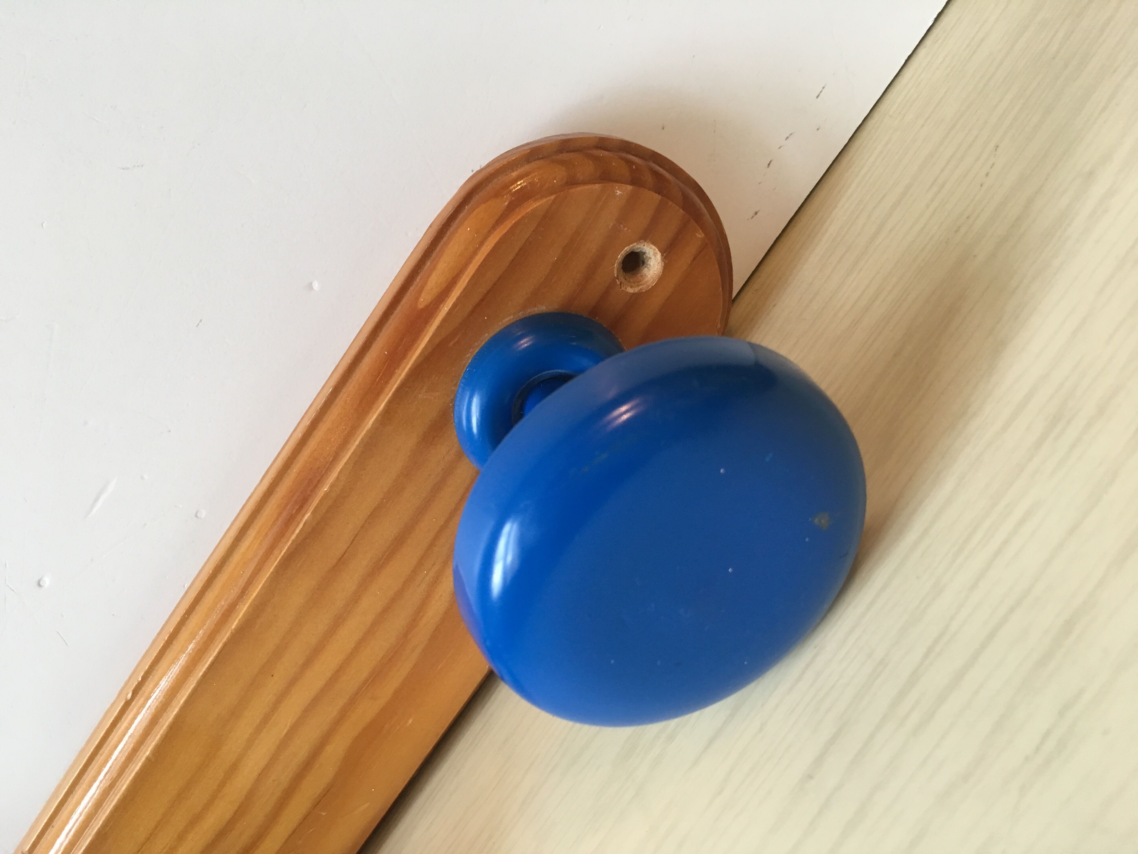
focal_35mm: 29
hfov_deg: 61.7
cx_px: 569
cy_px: 427
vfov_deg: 48.2
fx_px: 953
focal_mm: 4.15
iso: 125
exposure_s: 1/33
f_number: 2.2
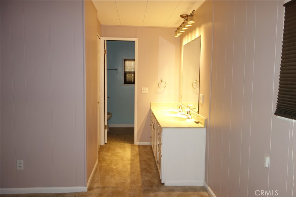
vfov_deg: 46.4
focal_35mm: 28
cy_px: 98
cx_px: 148
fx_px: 230
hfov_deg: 65.5
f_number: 1.8
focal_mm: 10.4
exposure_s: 1/30
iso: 125
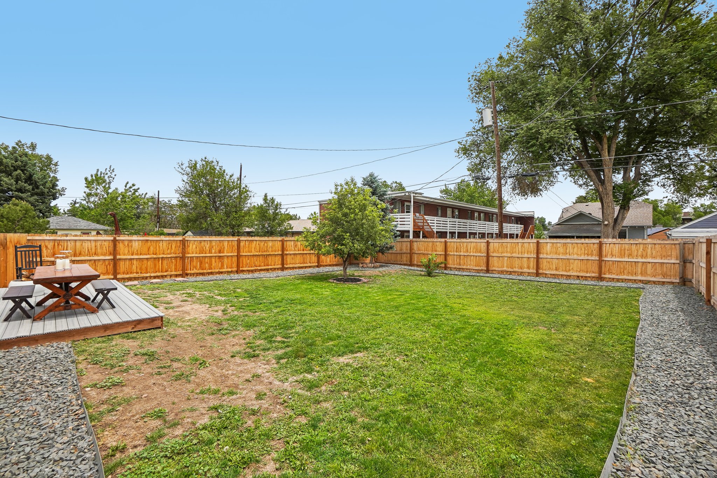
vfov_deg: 77.3
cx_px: 358
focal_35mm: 15
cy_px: 239
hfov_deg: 100.4
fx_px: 299
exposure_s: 1/250
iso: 100
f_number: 8
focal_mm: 10
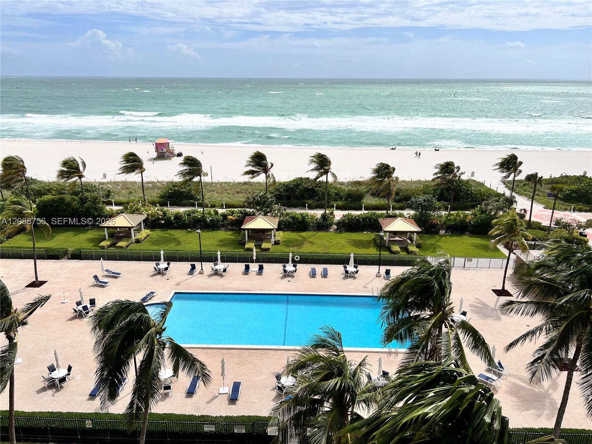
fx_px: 445
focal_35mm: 26
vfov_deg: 53.1
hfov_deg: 67.3
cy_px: 222
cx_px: 296
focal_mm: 5.7
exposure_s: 1/10309
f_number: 1.5
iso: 50
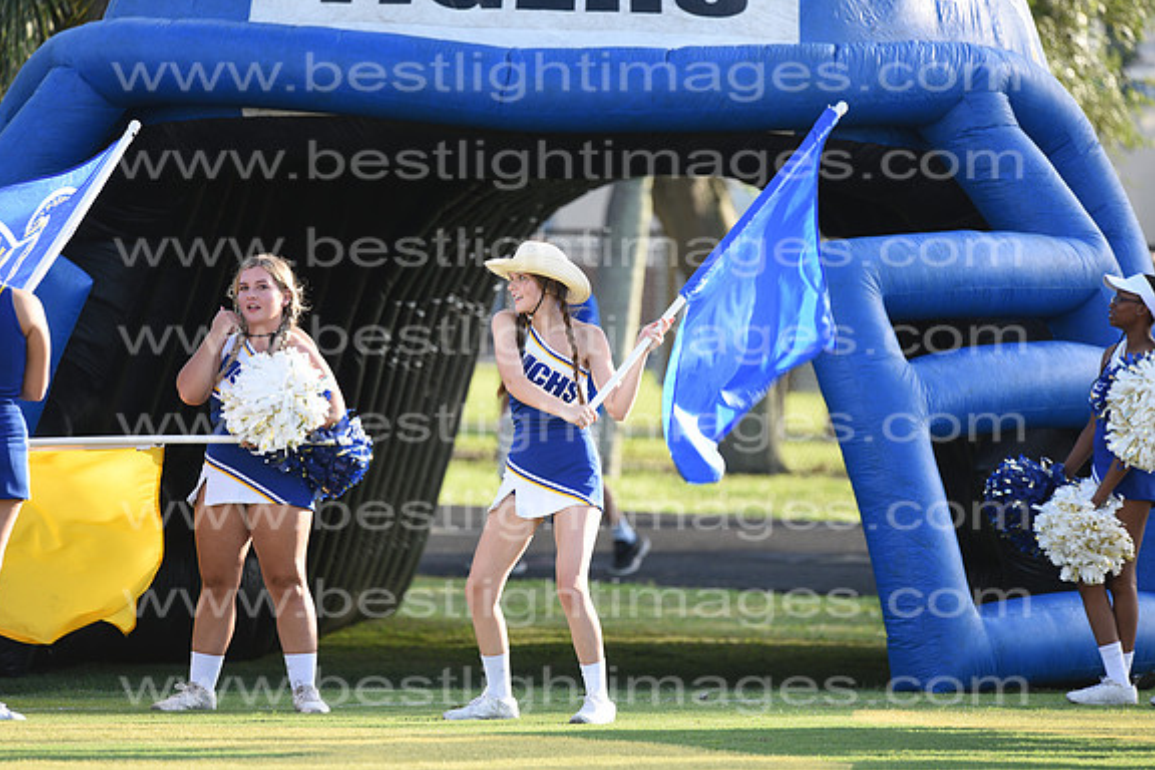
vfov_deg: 4.6
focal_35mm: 302
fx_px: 9688
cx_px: 575
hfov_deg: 6.8
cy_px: 384
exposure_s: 1/320
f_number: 4
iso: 200
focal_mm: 300
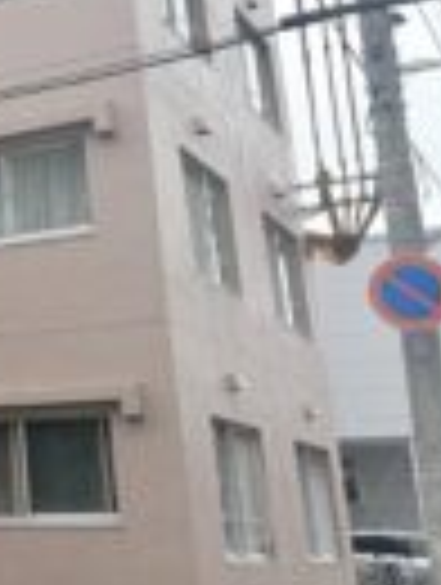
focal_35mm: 72
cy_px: 153
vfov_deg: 26.7
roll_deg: -0.3
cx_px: -338
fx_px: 1219
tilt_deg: +17.9
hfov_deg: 17.1
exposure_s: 1/3125
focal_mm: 5.96
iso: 50
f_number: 1.6
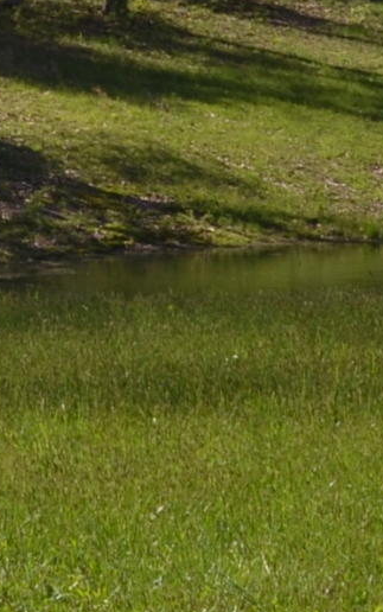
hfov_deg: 4.4
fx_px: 5038
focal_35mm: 302
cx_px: 243
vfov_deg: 6.9
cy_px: -50
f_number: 6.3
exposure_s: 1/200
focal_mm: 34
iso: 100
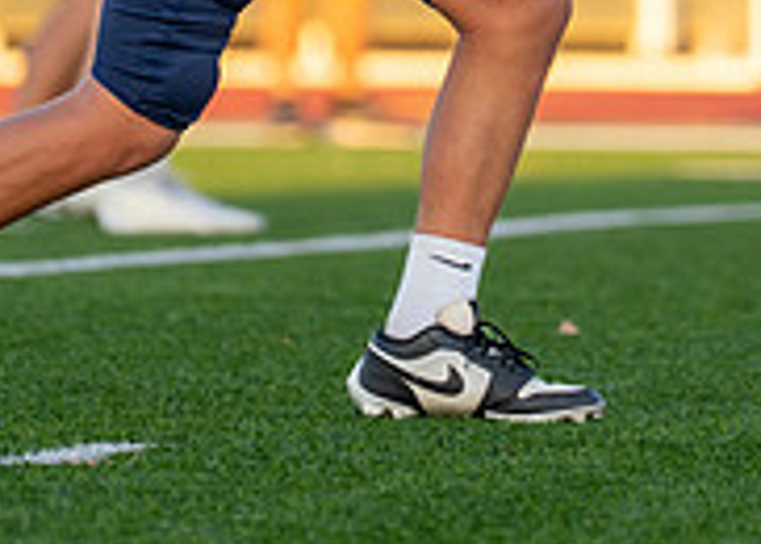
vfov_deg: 1.7
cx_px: 415
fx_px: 18652
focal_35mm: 863
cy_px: -504
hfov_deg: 2.3
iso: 400
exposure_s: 1/1600
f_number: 2.8
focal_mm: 182
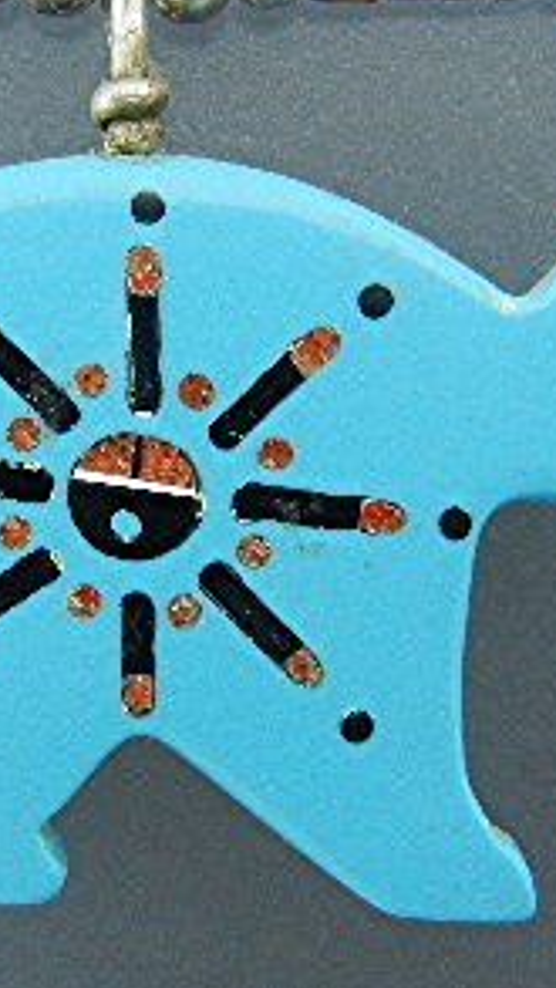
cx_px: 175
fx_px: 2121
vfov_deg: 26.2
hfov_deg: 14.9
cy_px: 472
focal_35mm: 81
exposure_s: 1/23.8
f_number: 3.6
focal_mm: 6.2
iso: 400
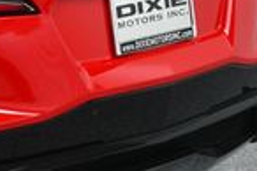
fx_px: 1219
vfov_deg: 8.0
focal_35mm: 171
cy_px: -18
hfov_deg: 11.3
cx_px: -192
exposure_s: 1/160
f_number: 13
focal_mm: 26
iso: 100
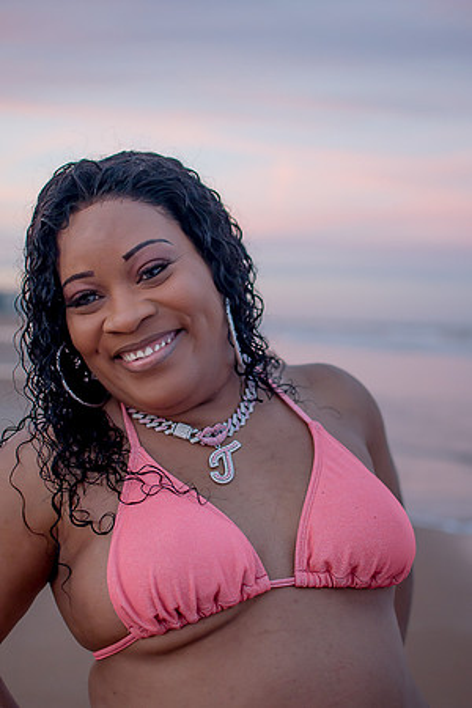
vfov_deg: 38.2
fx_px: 1023
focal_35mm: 52
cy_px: 354
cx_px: 236
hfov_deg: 26.0
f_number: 2.2
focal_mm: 35
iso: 640
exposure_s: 1/250
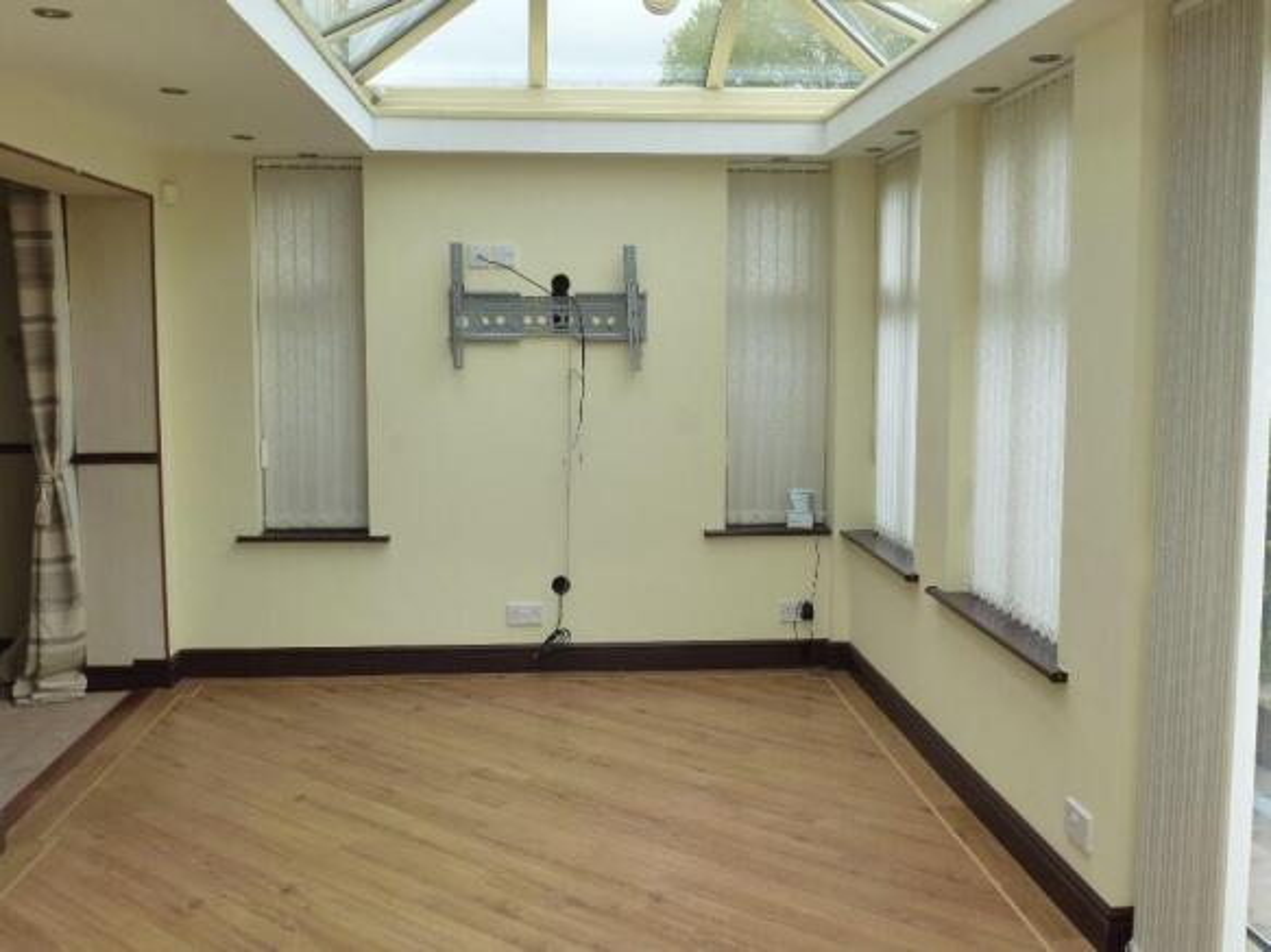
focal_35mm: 36
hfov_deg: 51.4
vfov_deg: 39.6
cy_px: 476
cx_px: 636
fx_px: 1322
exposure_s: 1/100
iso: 160
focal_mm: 6.4
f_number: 4
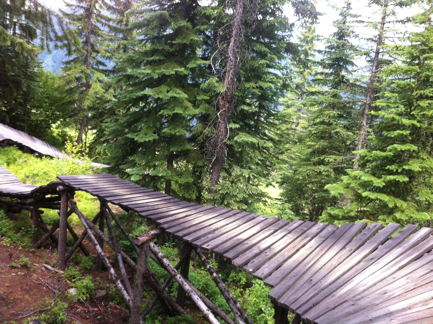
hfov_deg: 52.7
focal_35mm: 35
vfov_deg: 40.6
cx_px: 216
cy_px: 162
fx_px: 437
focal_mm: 3.85
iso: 80
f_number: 2.8
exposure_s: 1/214
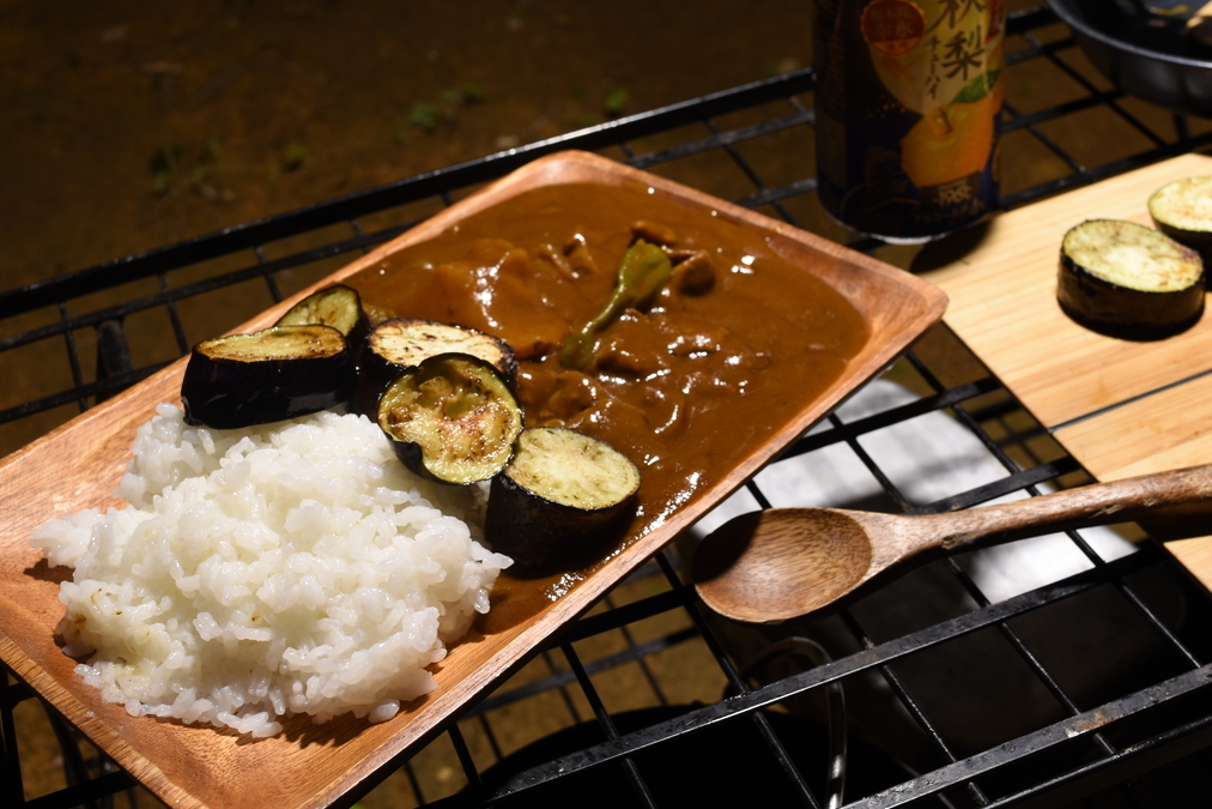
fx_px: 1737
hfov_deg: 38.4
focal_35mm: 52
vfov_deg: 26.2
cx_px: 653
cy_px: 361
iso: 100
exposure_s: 1
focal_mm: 29
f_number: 7.1
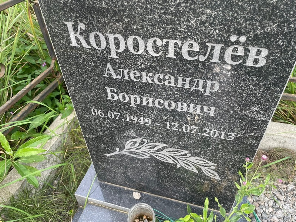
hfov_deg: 67.3
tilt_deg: -42.3
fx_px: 222
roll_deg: +2.7
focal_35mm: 26
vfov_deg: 53.1
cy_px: 111
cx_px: 148
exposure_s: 1/195
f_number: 1.6
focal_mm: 4.2
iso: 32
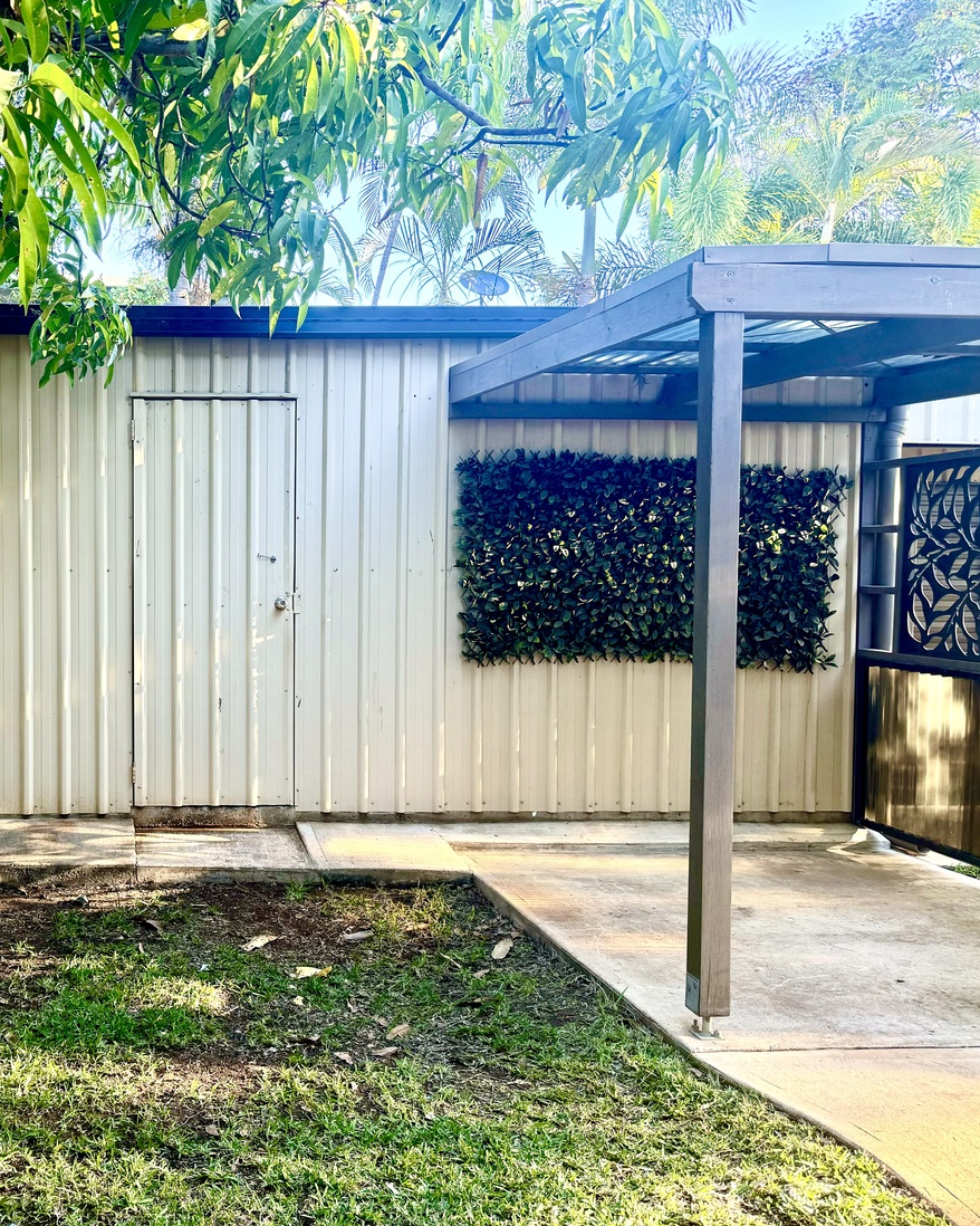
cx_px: 166
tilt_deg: -2.2
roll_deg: -0.4
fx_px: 1160
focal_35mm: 32
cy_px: 617
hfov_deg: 43.2
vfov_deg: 55.7
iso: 80
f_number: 1.78
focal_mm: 6.76
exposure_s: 1/100
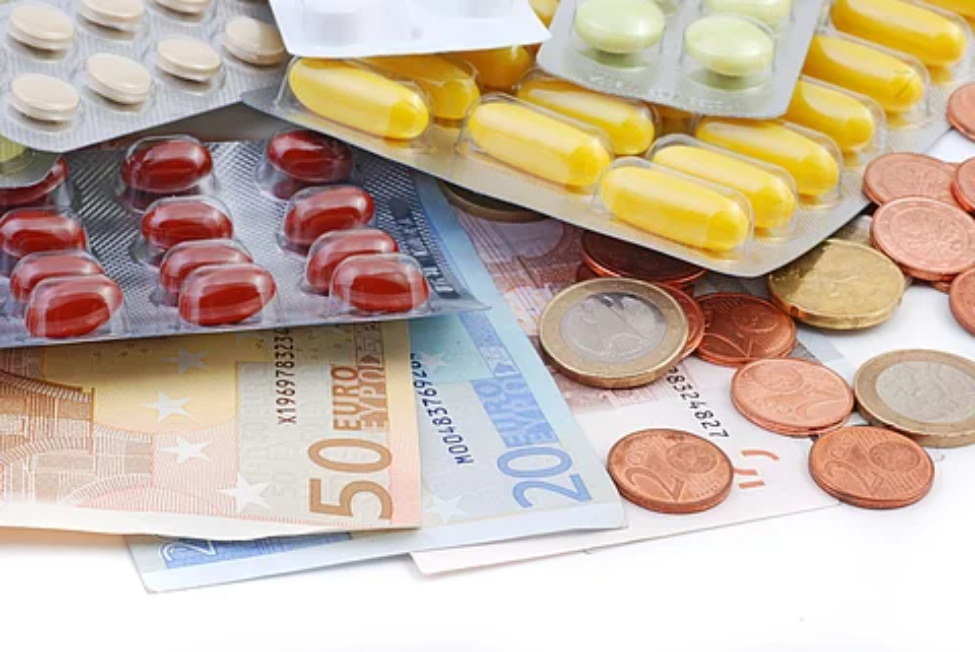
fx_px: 3659
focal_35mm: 135
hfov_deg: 15.2
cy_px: 326
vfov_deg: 10.2
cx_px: 488
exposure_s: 1/60
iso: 100
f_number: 29
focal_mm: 90
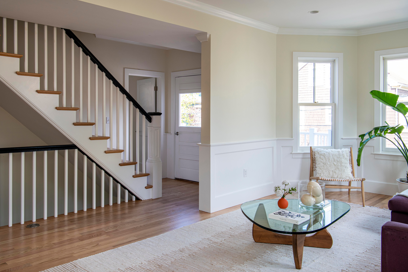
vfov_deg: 42.3
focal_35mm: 31
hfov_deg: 60.3
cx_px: 199
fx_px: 351
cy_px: 139
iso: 200
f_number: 8
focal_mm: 29
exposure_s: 1/25
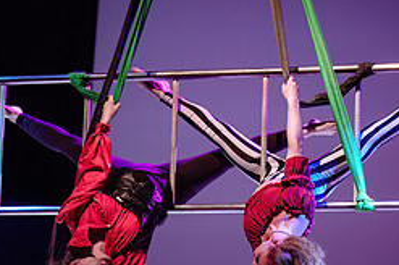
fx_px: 1461
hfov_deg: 15.3
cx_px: 384
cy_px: 153
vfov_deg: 10.4
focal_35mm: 132
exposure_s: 1/250
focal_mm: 50
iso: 800
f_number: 1.2
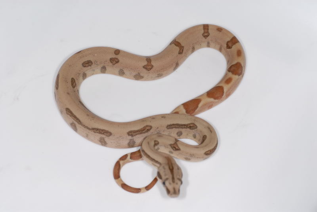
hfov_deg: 22.6
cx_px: 158
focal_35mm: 90
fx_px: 794
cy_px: 106
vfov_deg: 15.2
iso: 100
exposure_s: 1/60
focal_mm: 60
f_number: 7.1
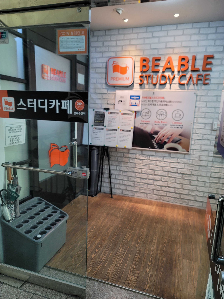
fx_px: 216
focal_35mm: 25
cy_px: 150
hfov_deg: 54.9
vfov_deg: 69.4
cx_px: 112
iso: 200
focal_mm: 7
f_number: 1.8
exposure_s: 1/60
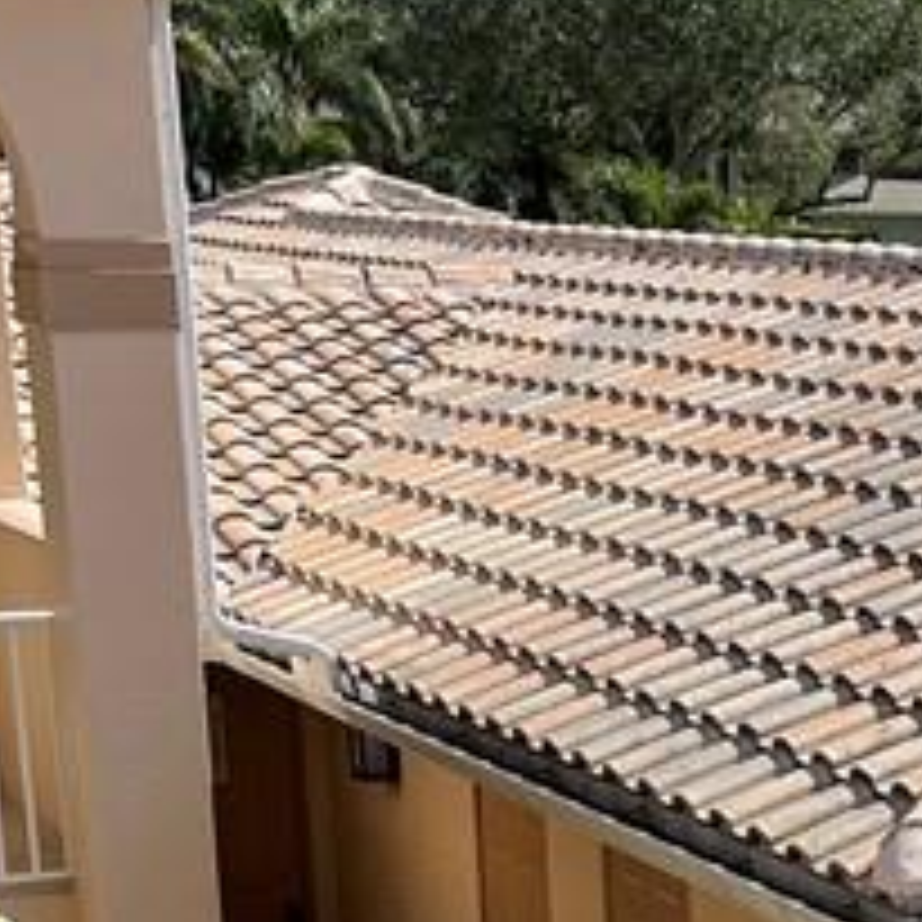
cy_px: 1232
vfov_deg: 14.5
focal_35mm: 115
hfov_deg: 14.2
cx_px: 1385
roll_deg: -1.1
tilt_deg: -17.6
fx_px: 3465
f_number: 1.6
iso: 32
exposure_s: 1/3257
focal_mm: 5.1
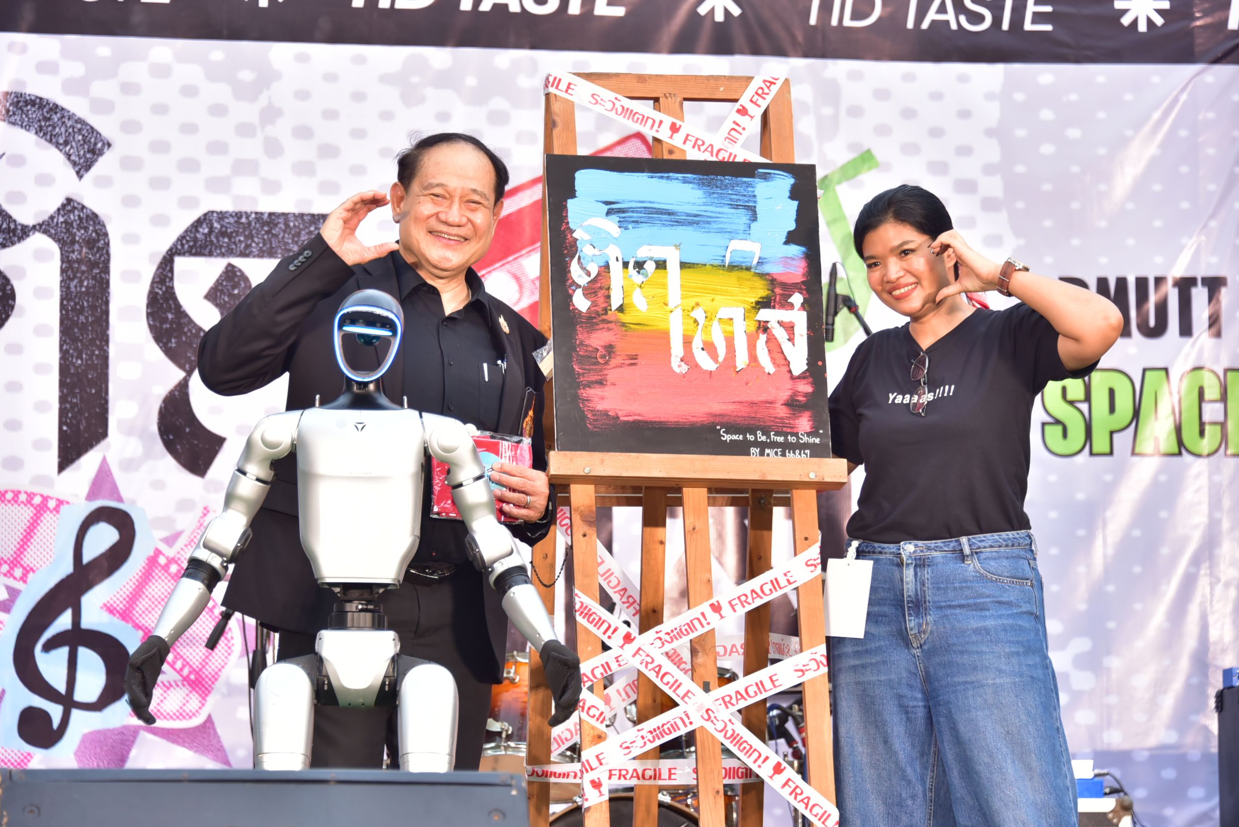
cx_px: 620
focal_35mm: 135
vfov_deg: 10.2
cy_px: 414
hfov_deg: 15.2
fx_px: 4648
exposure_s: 1/200
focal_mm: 135
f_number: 5.6
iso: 1000
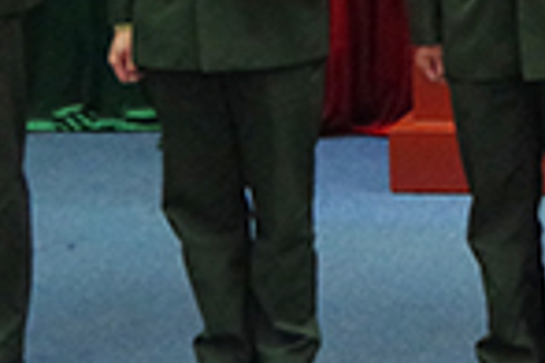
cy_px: -369
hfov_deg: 11.9
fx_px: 2225
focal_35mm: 147
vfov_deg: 8.8
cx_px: 1198
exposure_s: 1/40
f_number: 5.6
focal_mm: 18
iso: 3200
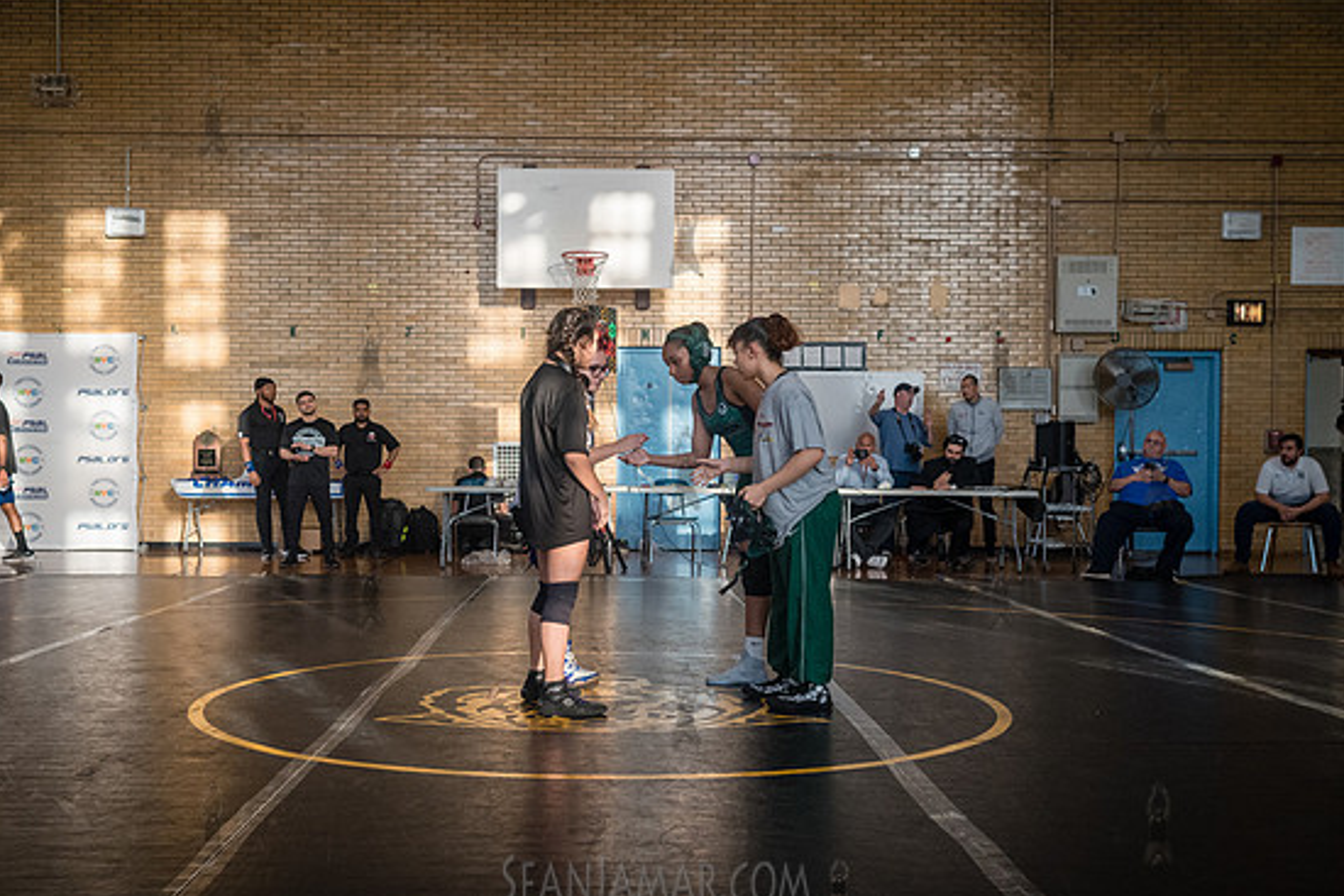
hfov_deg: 47.3
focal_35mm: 41
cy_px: 496
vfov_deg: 32.6
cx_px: 613
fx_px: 1531
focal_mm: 35
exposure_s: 1/500
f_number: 5
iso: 1600
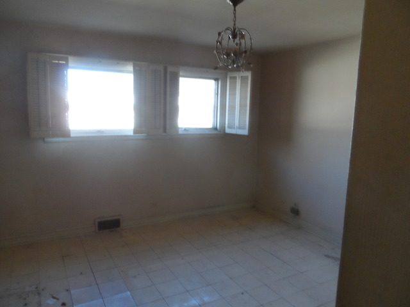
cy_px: 154
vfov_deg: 56.8
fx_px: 284
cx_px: 205
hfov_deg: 71.6
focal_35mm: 24
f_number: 3.2
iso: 400
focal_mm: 4
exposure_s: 1/30
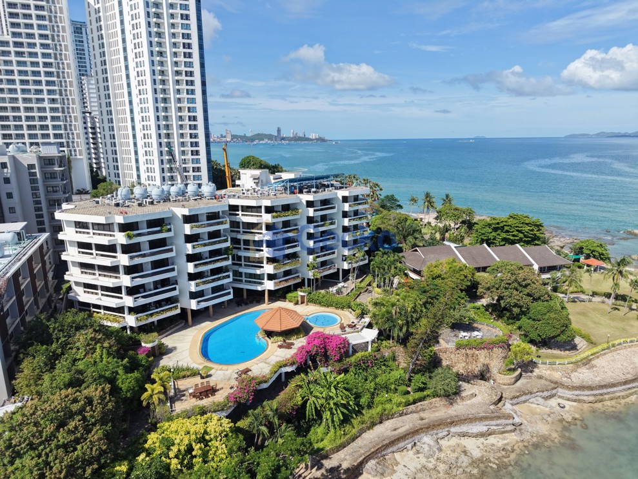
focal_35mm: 24
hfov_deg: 71.6
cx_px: 319
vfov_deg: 56.8
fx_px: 442
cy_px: 240
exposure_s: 1/5000
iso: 260
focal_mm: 8.67
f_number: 1.8
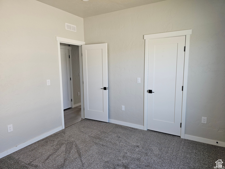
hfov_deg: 73.9
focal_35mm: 23
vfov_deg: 58.9
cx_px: 112
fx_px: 149
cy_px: 84
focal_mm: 6.3
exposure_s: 1/60
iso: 40
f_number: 1.7
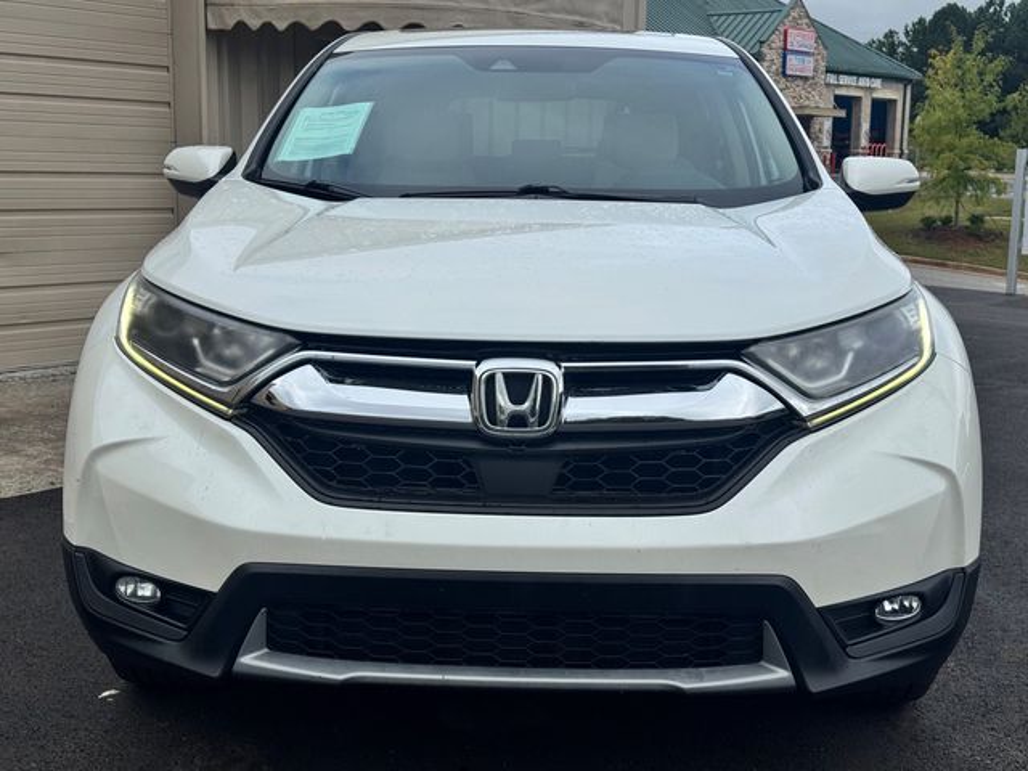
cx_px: 514
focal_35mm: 48
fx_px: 1425
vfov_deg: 30.3
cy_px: 386
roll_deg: -0.7
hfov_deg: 39.7
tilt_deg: -8.8
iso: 64
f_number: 1.78
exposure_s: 1/4975
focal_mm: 6.76
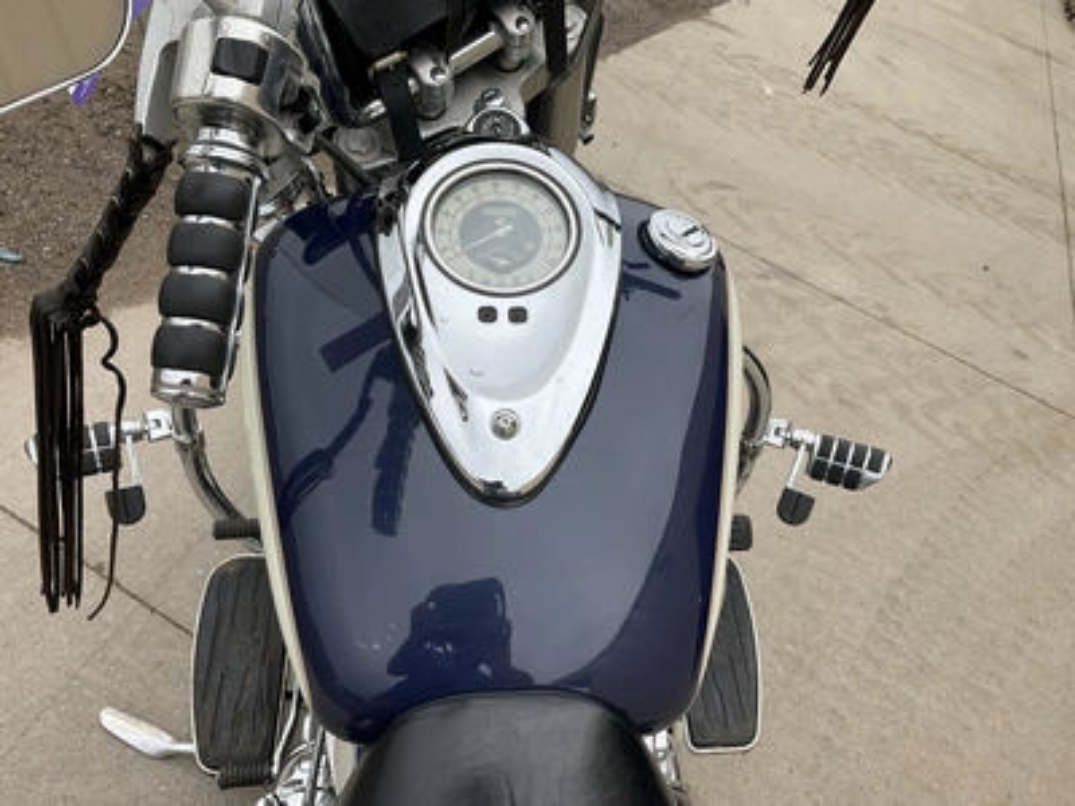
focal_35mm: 29
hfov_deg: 61.7
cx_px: 538
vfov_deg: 48.2
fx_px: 901
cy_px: 403
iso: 20
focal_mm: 3
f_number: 1.8
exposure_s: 1/206
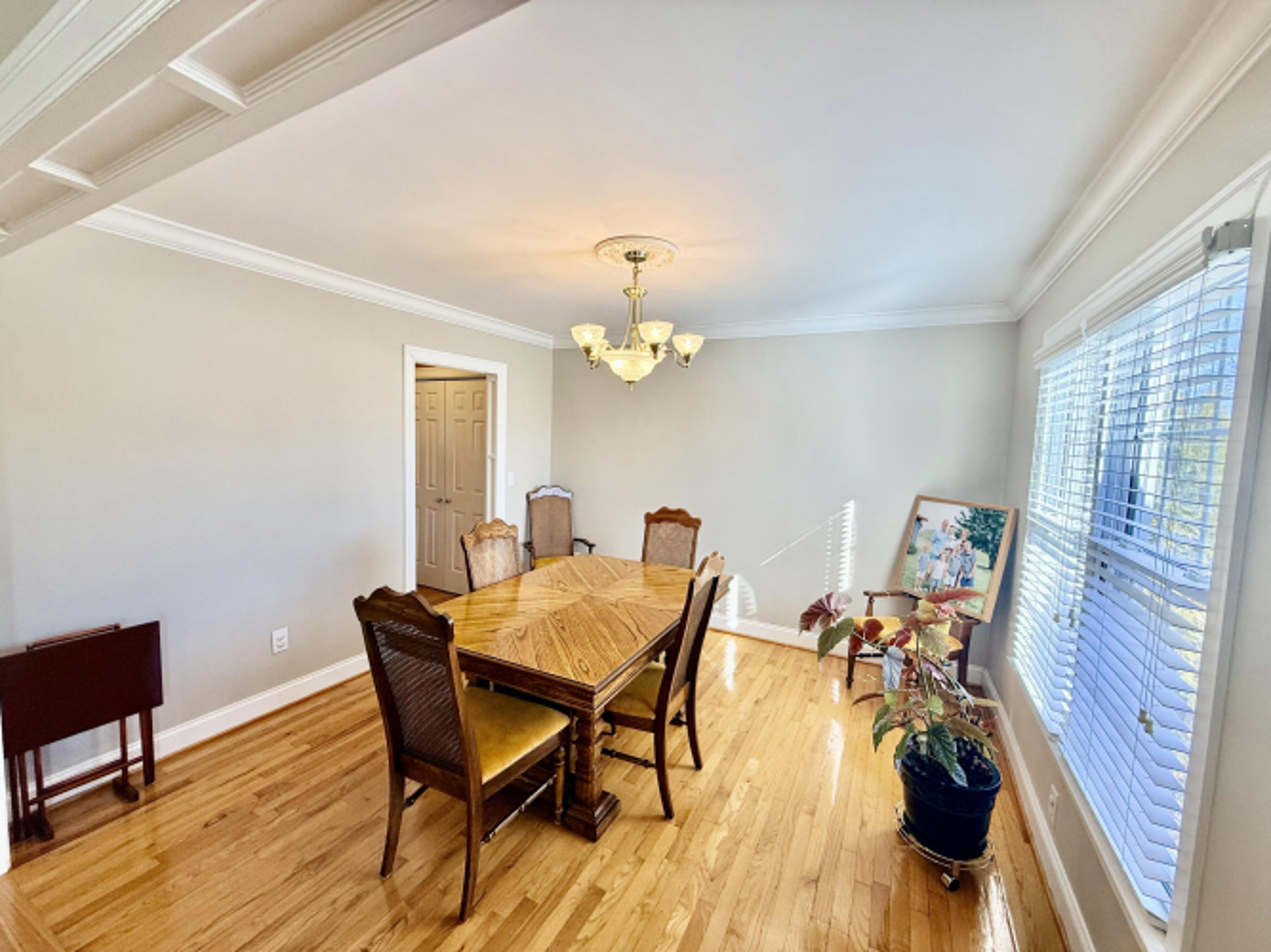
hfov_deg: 102.1
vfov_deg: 85.7
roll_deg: -1.9
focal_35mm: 14
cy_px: 476
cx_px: 636
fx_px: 514
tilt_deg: -4.8
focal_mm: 2.22
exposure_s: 1/120
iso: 80
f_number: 2.2
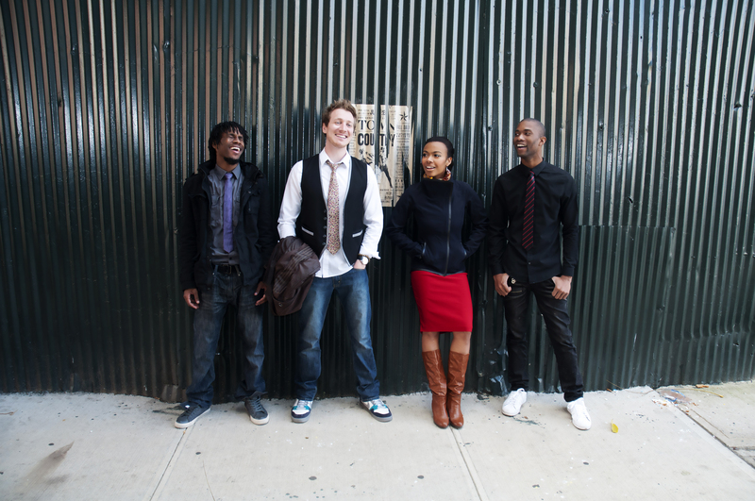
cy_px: 250
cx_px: 378
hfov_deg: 67.5
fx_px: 565
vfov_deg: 47.8
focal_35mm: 27
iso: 250
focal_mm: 18
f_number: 5
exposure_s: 1/60
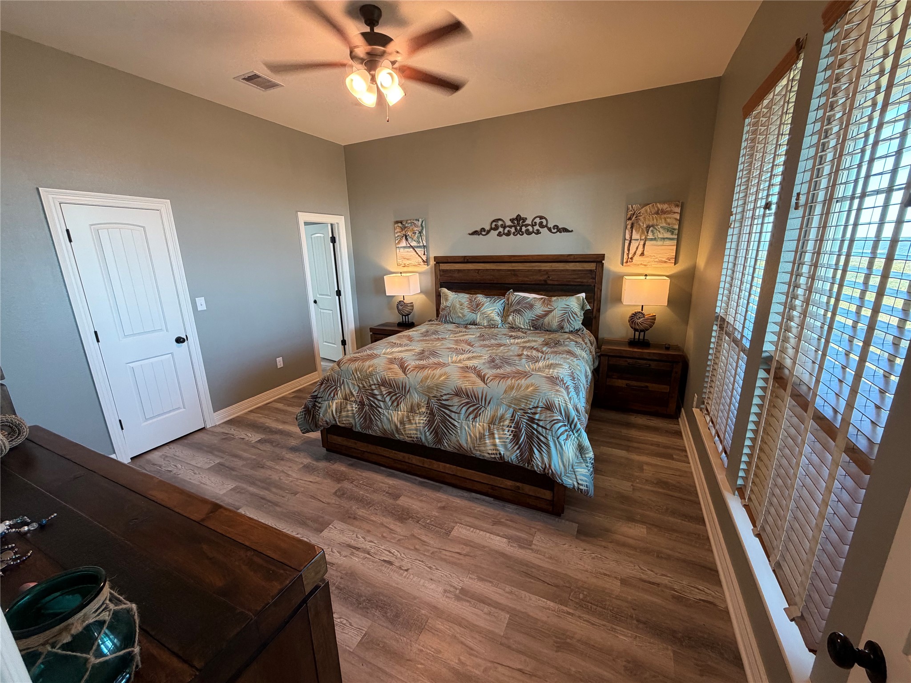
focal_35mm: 14
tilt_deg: -14.9
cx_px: 456
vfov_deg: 85.7
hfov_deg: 102.1
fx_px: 368
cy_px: 342
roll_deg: +1.1
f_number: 2.2
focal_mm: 2.22
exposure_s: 1/60
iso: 250
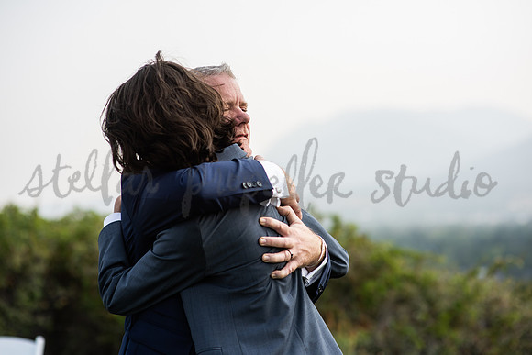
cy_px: 178
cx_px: 266
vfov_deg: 16.1
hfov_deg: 23.9
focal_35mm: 85
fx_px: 1256
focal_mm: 85
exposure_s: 1/3200
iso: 160
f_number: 2.2
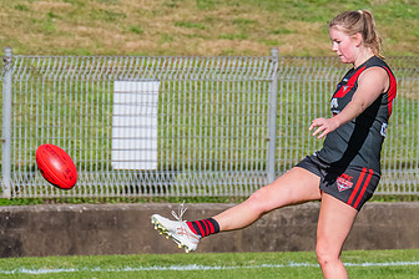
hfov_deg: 1.5
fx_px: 16549
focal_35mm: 1422
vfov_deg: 1.0
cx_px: 287
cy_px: 113
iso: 800
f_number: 7.1
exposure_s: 1/2000
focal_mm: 420
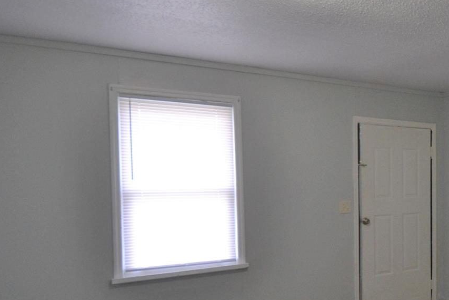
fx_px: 449
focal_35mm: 36
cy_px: 212
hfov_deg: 45.8
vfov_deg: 36.3
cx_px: 436
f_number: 3.5
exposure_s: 1/60
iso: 500
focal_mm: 10
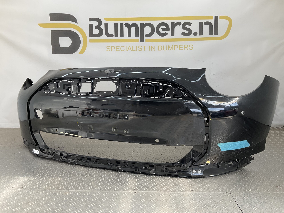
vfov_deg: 48.2
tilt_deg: -10.5
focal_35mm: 29
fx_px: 238
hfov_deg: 61.7
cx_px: 142
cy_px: 106
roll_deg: -1.8
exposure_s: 1/235
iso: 16
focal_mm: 3
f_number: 1.8
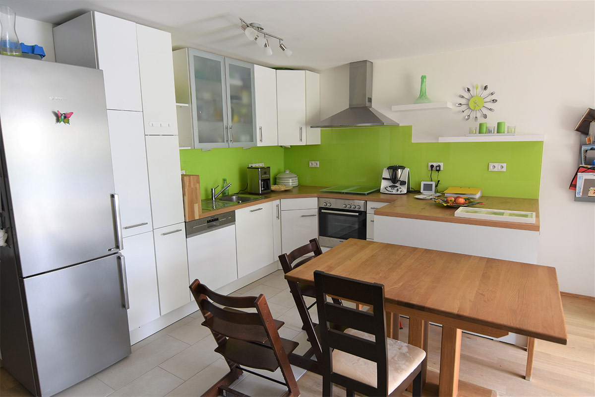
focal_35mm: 24
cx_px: 298
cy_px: 198
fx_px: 397
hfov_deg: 73.7
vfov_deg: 53.1
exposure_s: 1/250
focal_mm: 16
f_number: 8
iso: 200
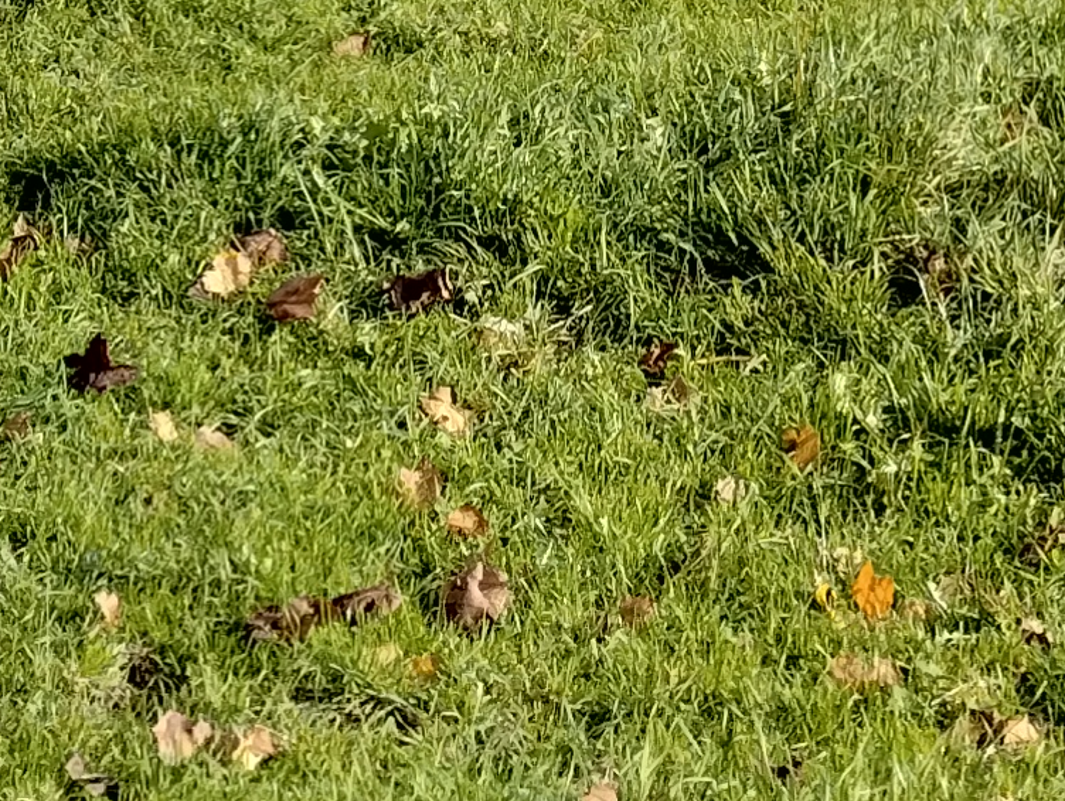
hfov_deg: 13.0
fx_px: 4682
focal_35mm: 152
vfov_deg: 8.6
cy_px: -1319
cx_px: 579
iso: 100
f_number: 1.8
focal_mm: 4.27
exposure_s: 1/621
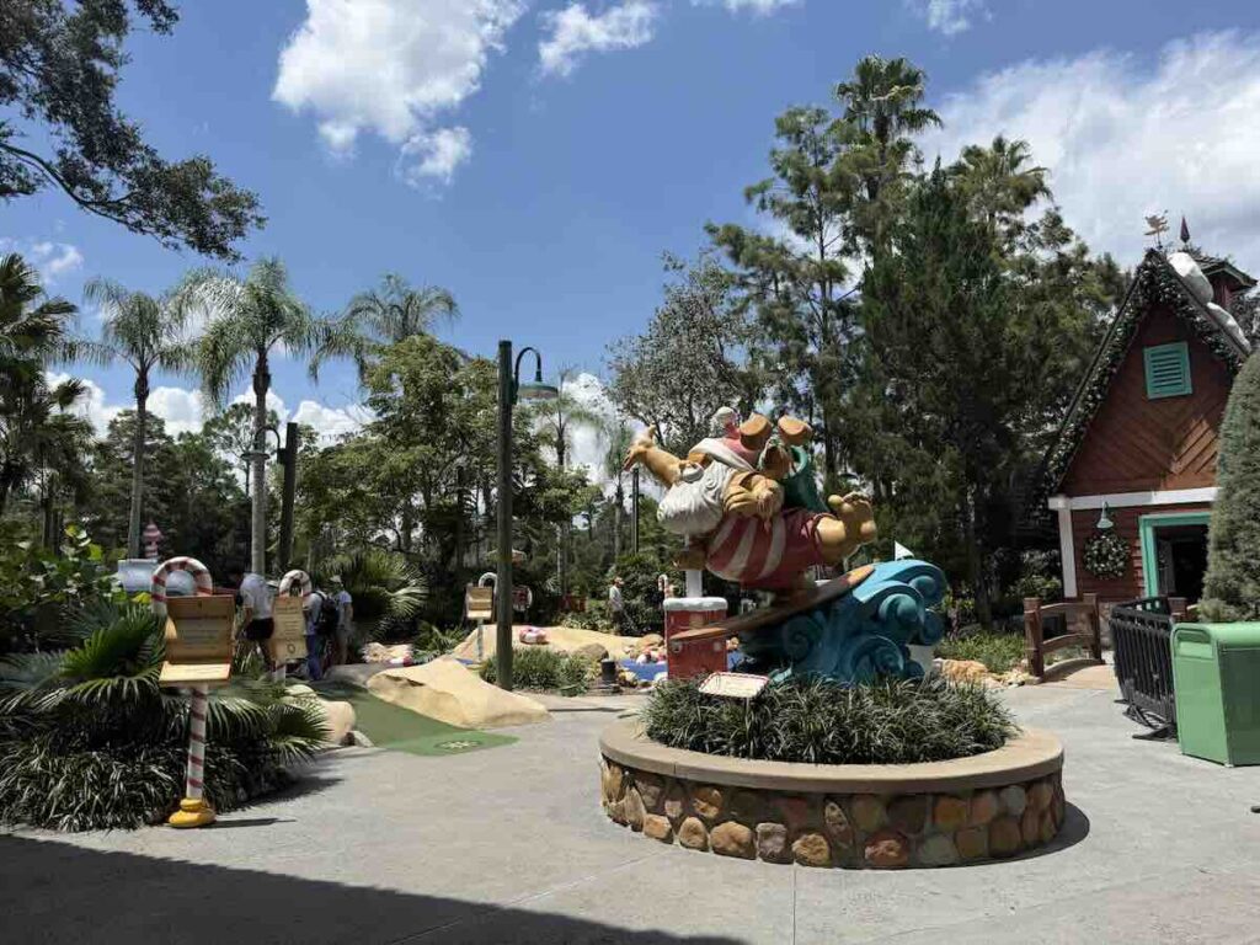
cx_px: 630
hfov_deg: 71.6
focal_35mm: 24
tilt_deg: +8.7
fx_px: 874
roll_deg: +0.9
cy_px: 472
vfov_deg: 56.8
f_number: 1.78
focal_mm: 6.76
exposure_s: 1/4975
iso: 80
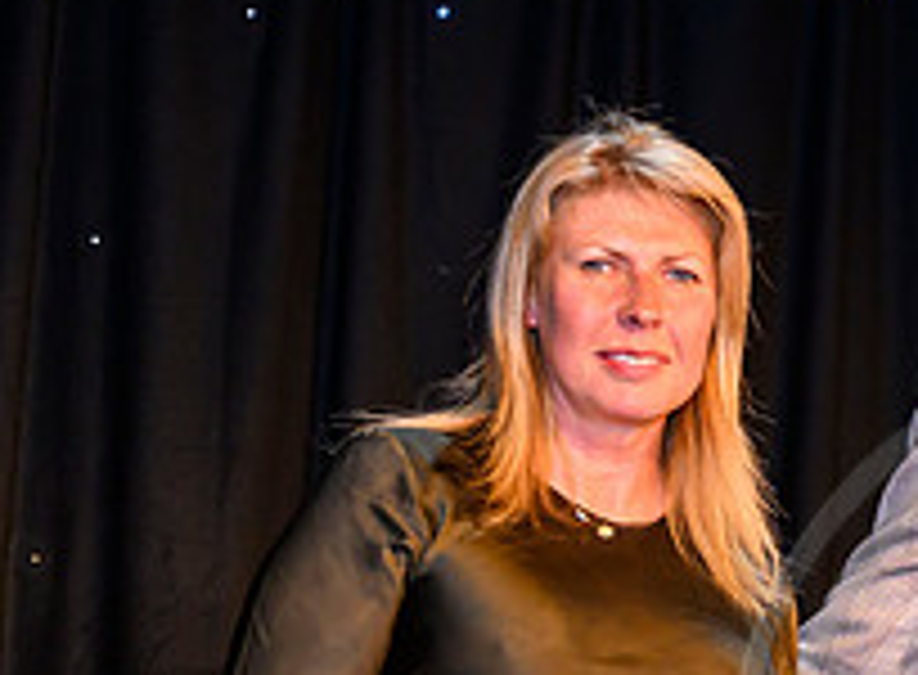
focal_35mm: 127
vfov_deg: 11.4
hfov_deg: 15.0
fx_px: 3344
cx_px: 1160
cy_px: 682
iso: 1600
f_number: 3.2
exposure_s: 1/250
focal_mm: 35
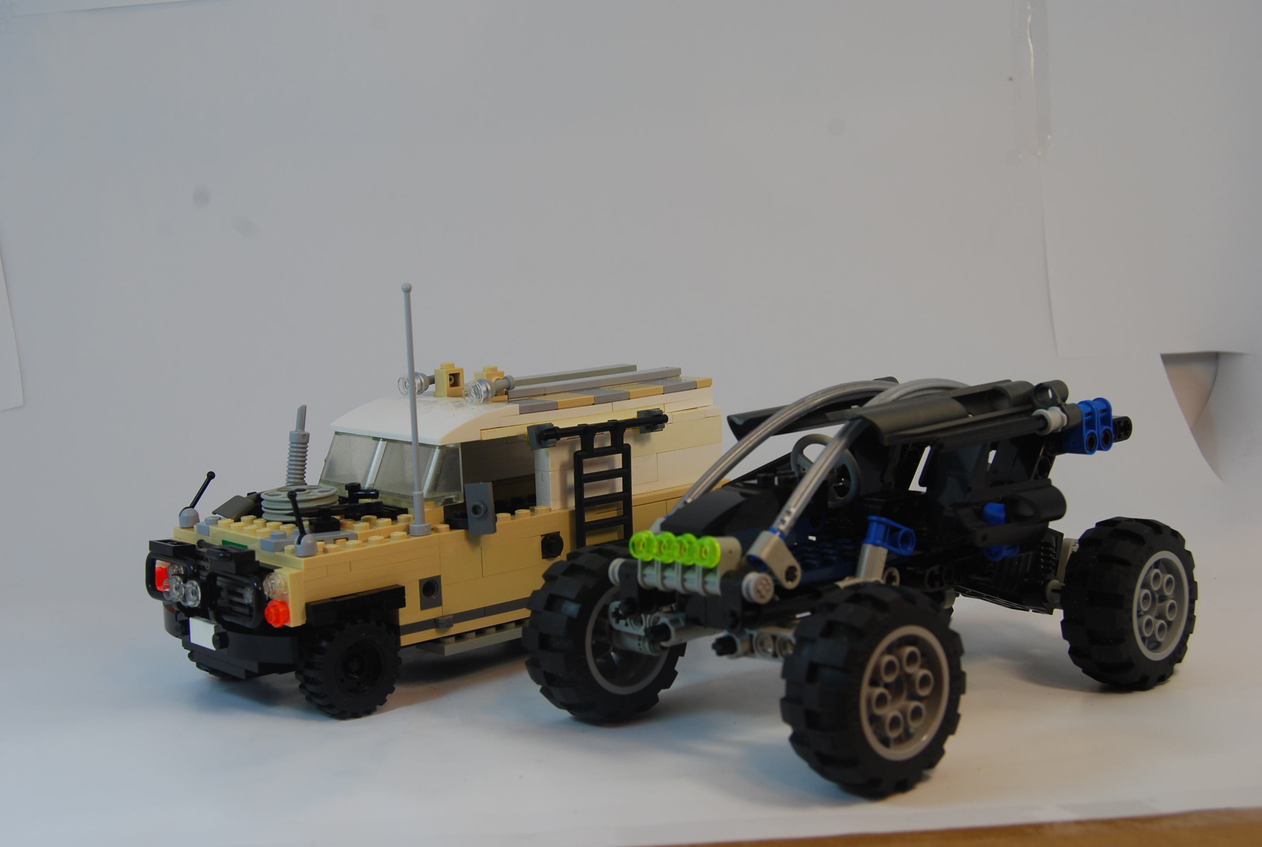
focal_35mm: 48
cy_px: 424
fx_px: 1686
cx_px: 631
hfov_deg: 41.0
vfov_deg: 28.2
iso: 160
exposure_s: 1/60
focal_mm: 32
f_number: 8
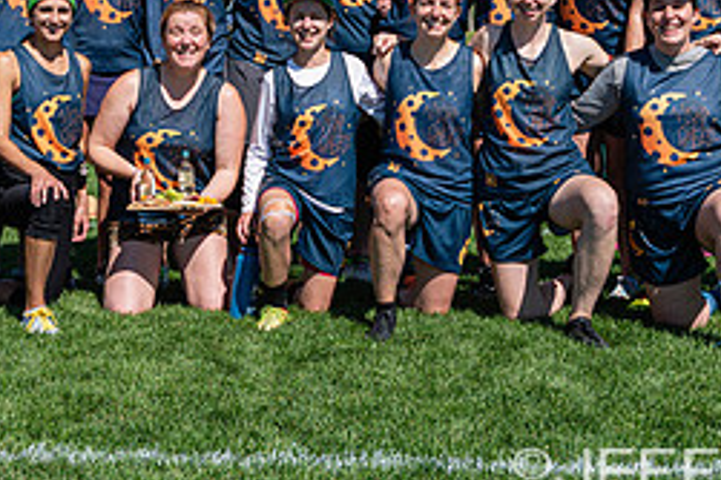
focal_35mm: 81
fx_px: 1621
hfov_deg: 25.1
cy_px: 33
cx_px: 322
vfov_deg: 16.6
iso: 80
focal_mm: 35
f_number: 5.6
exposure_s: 1/640
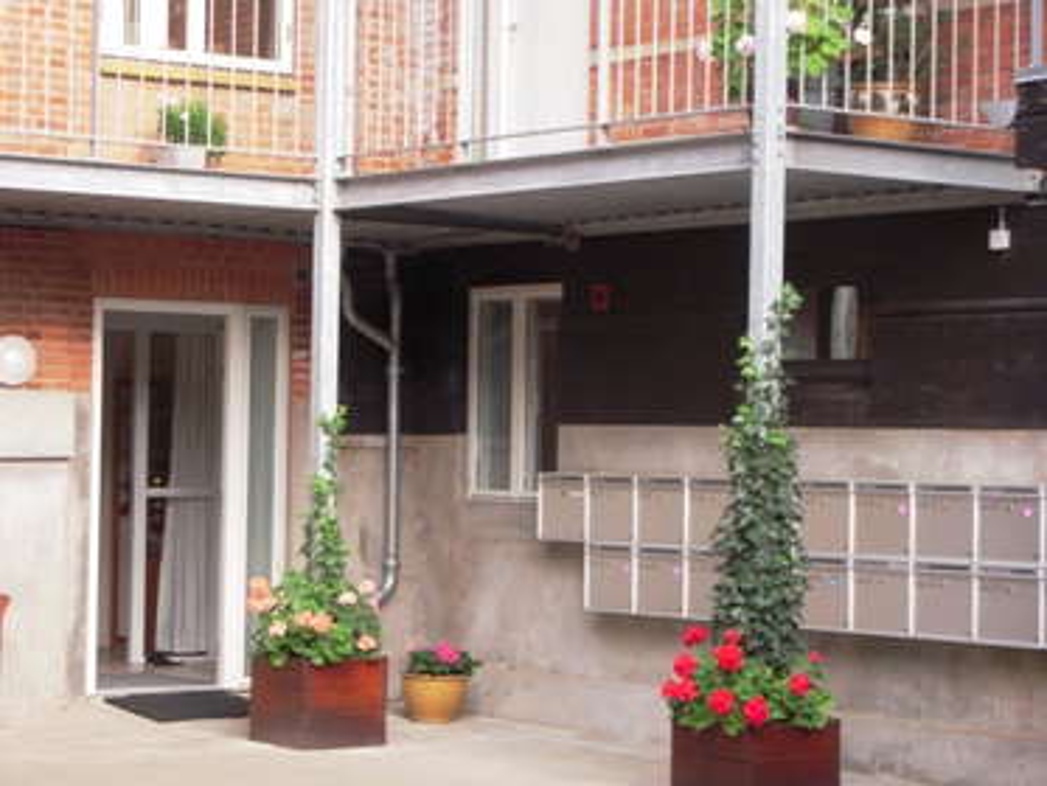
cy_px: 393
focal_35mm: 105
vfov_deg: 14.1
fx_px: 3177
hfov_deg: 18.7
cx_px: 524
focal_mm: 18.8
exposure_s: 1/100
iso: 320
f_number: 5.6
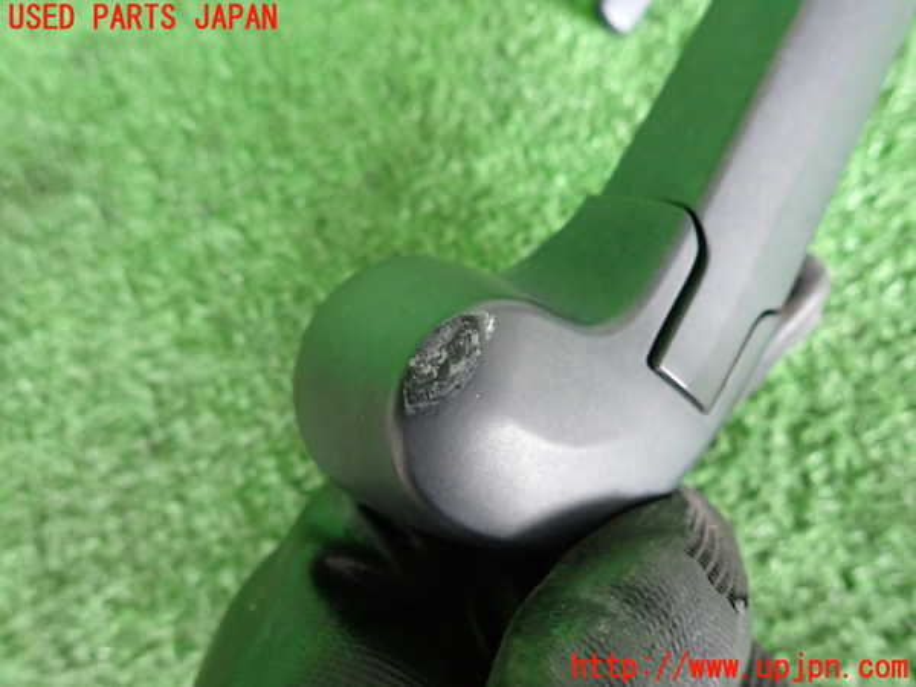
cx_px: 458
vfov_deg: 54.9
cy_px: 344
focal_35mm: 25
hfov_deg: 69.4
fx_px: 662
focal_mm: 4.5
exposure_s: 1/30
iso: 500
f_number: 2
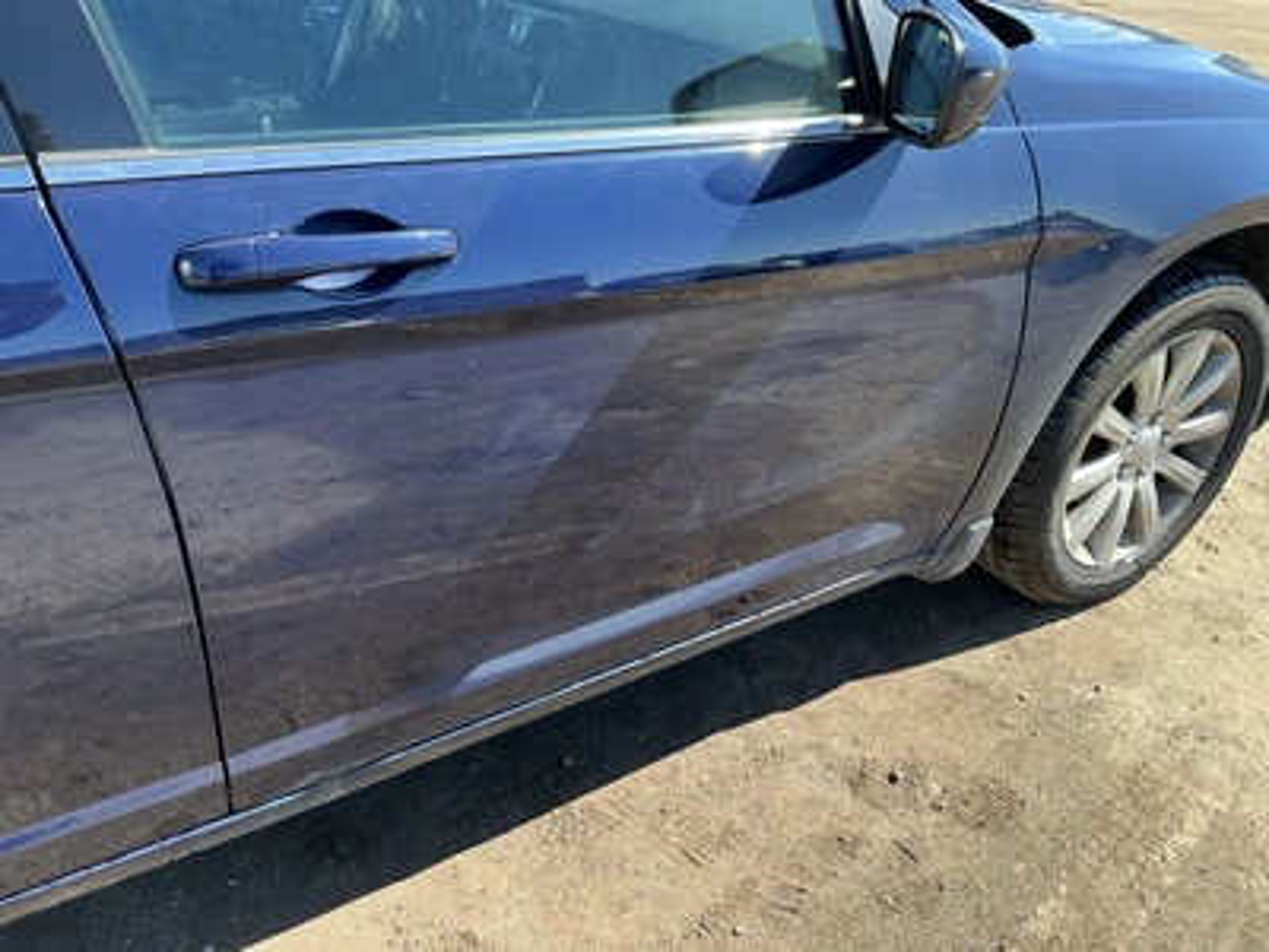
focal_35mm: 28
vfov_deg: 49.7
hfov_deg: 63.4
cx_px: 634
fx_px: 1026
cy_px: 476
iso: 25
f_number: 1.8
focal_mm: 3
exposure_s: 1/272
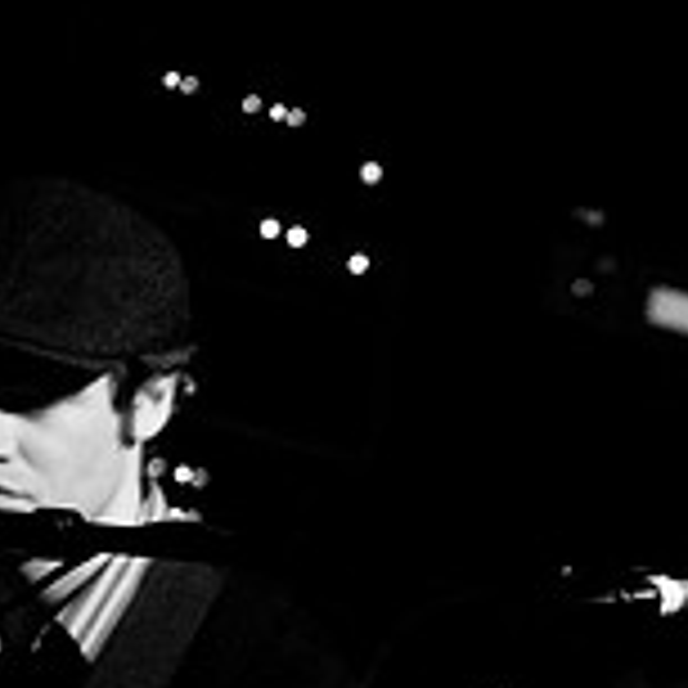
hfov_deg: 5.2
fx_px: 7600
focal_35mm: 338
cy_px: 713
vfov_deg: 5.2
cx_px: 580
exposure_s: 1/50
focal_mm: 70
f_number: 2.8
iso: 1000
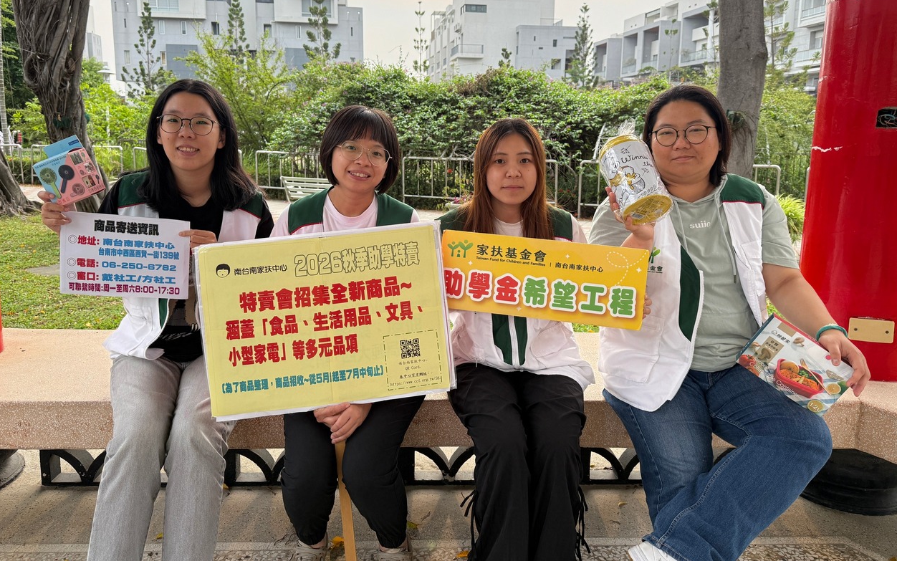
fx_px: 636
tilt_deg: -8.2
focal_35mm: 26
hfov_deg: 70.4
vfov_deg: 47.3
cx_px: 443
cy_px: 223
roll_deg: -0.5
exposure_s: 1/430
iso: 100
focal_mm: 6.76
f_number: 1.78
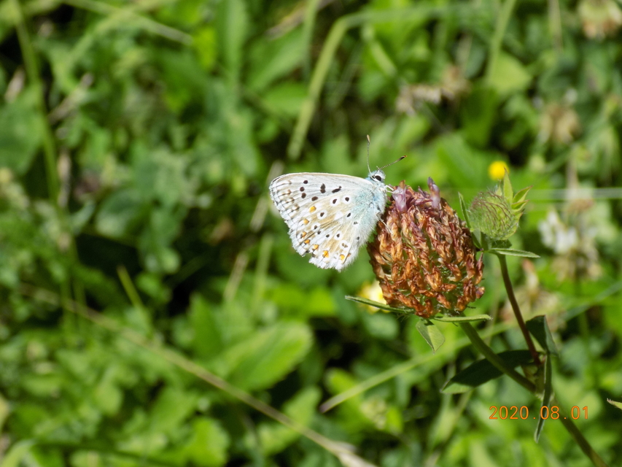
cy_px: 234
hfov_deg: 16.7
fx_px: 2121
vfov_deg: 12.6
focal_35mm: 118
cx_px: 311
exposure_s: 1/400
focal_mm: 20.9
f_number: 4.8
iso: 80
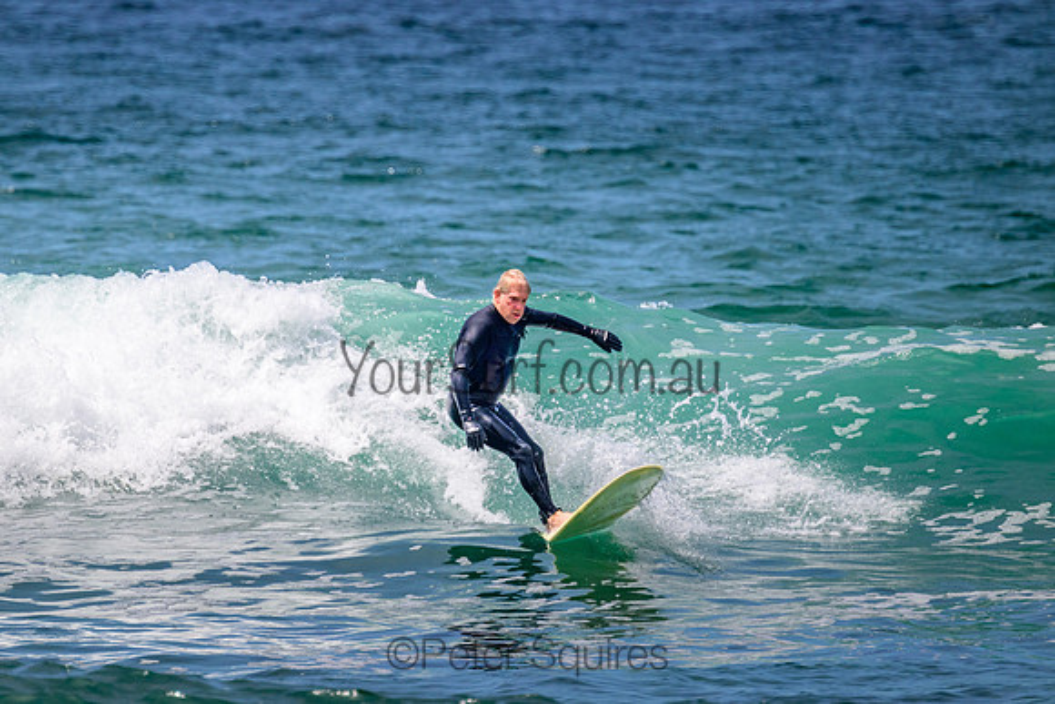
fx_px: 24173
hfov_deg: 2.5
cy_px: 363
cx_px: 511
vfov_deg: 1.7
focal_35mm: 825
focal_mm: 800
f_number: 11
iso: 1000
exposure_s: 1/2000
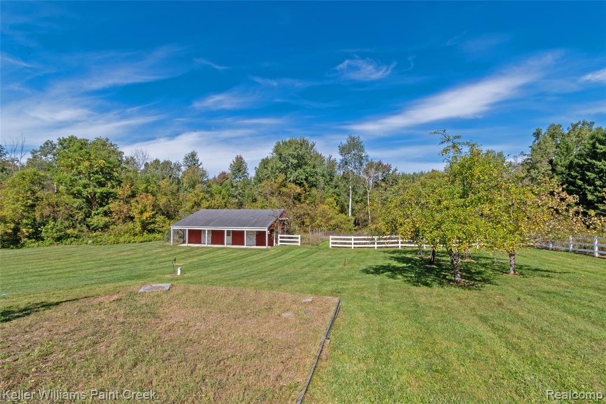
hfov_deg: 100.4
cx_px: 303
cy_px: 202
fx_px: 252
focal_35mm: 15
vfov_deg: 77.3
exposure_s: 1/160
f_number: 18
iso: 320
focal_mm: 10
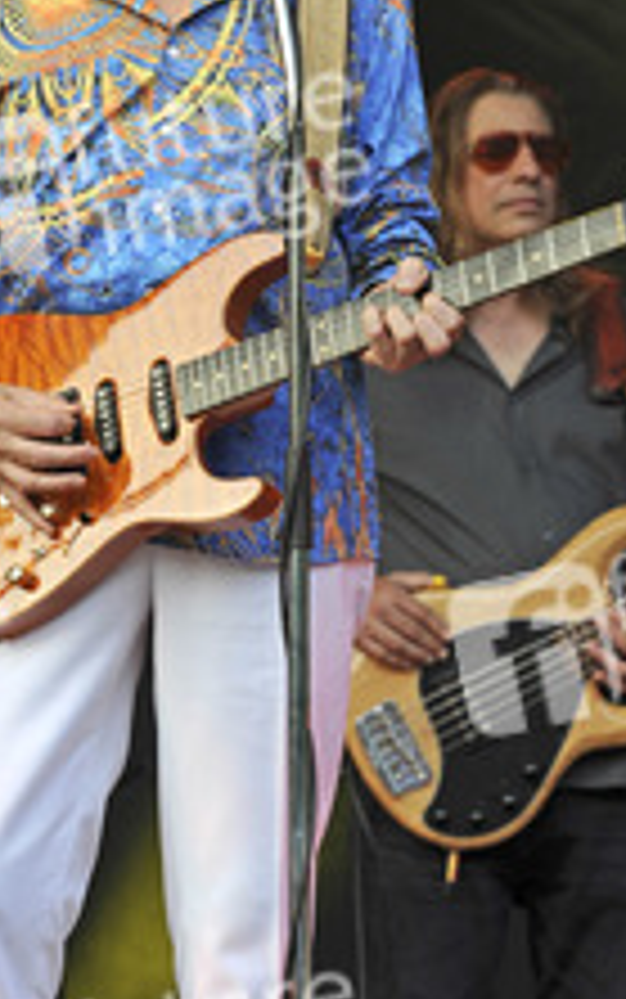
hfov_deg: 5.3
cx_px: 272
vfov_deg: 8.5
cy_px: 405
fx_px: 6761
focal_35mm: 248
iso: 400
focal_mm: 135
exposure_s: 1/250
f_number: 5.6
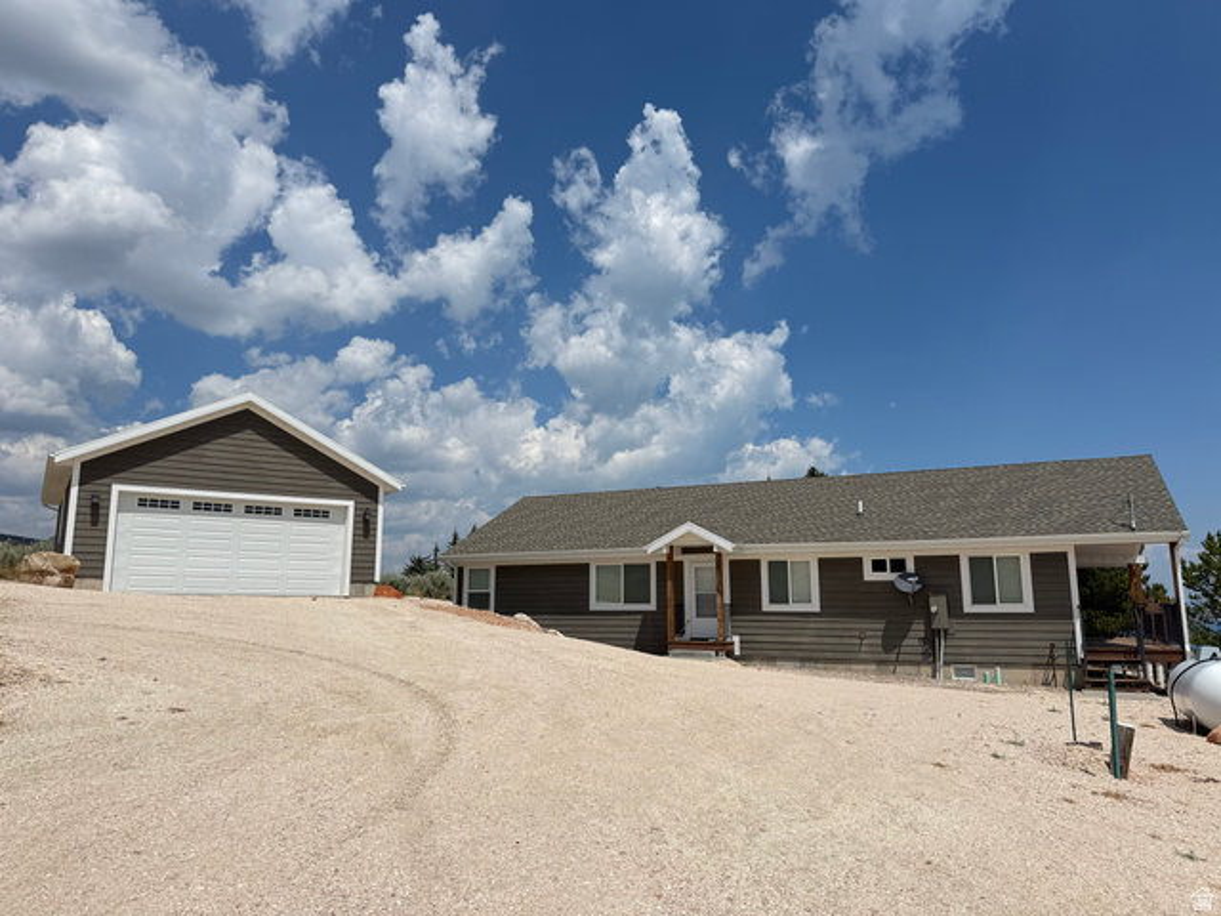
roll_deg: +0.1
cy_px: 458
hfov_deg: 71.6
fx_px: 847
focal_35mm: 24
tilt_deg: +11.1
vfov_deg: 56.8
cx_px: 610
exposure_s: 1/9091
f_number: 1.78
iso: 80
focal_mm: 6.76
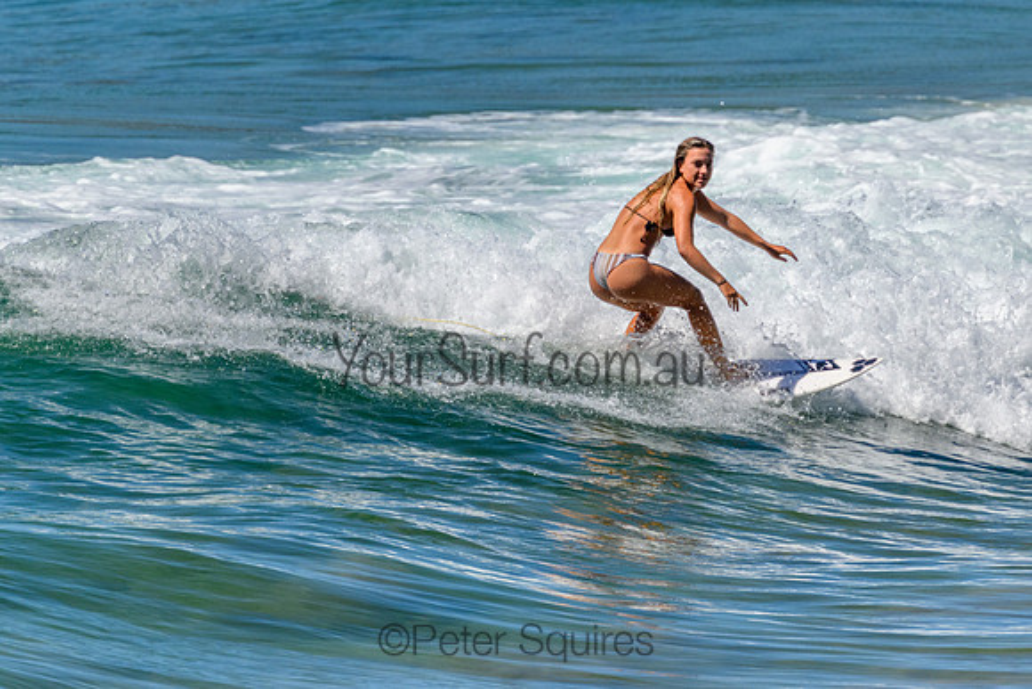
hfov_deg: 1.9
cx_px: 619
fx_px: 31556
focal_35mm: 1101
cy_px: 253
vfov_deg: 1.3
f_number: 11
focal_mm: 800
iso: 640
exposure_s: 1/2000
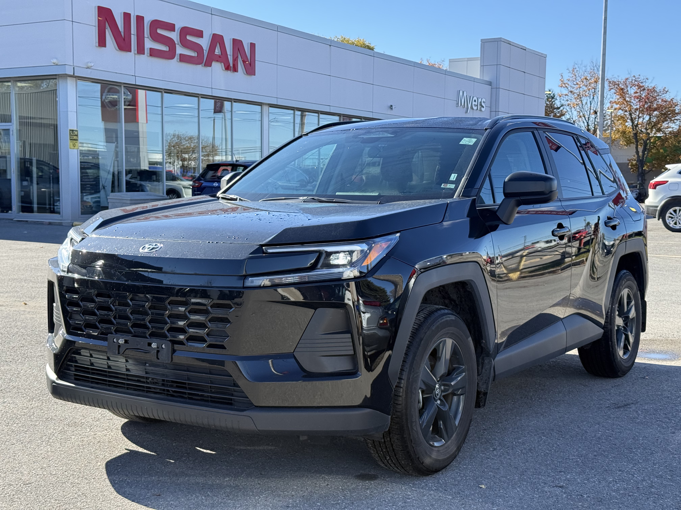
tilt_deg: -4.8
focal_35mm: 48
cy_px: 255
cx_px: 340
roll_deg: -0.3
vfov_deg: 30.3
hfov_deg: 39.7
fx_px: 944
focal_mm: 6.76
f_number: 1.78
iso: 80
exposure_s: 1/1403
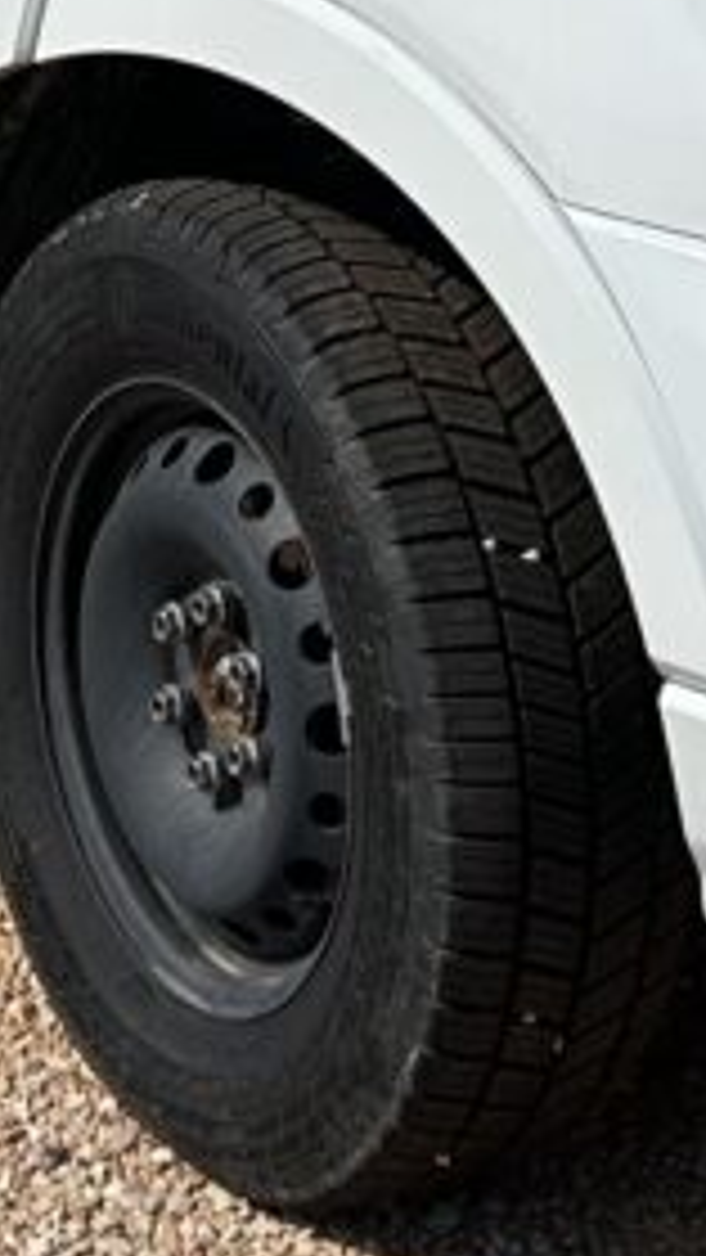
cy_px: -810
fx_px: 4857
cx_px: 283
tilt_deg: -3.8
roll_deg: -2.1
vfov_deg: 13.6
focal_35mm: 146
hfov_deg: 8.3
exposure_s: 1/10309
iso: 50
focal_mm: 5.7
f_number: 1.5
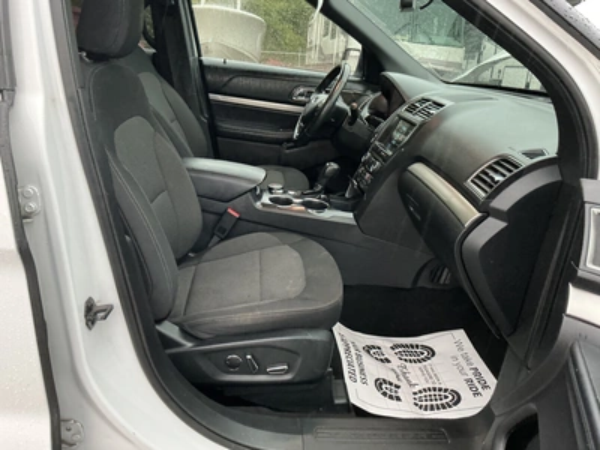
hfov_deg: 63.4
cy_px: 225
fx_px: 485
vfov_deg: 49.7
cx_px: 300
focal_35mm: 28
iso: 320
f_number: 1.8
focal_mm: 3
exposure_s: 1/57
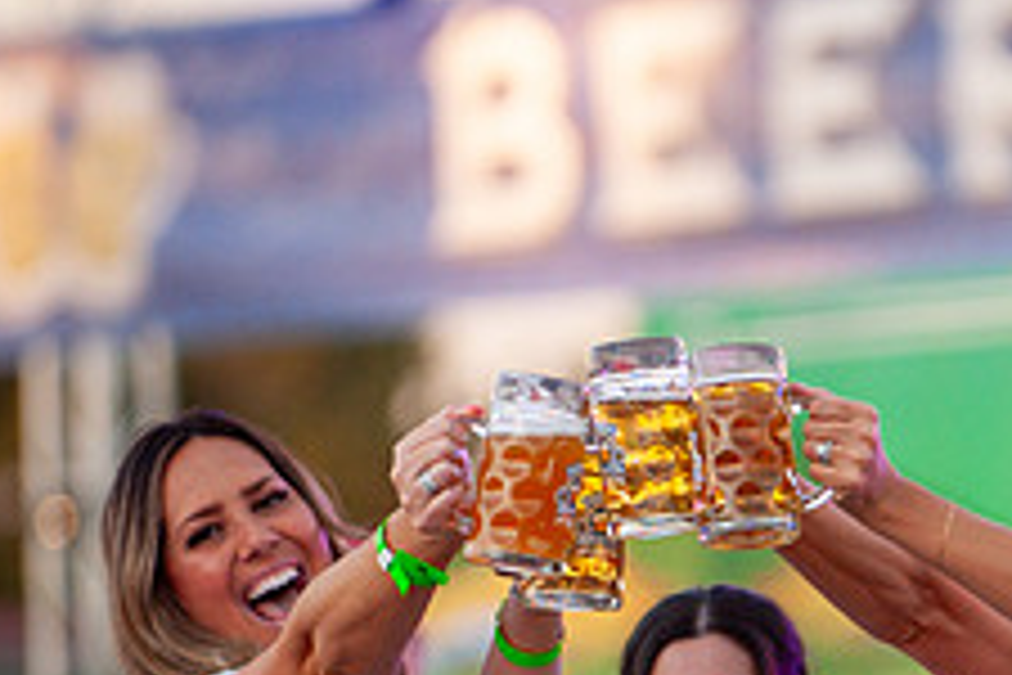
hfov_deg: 4.0
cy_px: 698
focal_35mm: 515
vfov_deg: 2.7
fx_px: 14476
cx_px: 990
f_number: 2.8
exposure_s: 1/320
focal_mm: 200
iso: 640
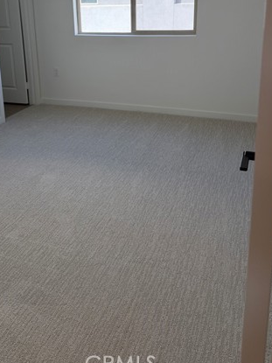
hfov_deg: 38.4
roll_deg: +2.2
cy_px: 96
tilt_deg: -14.4
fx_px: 388
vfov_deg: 48.5
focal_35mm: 37
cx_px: 101
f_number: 1.78
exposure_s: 1/295
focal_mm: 6.76
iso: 80
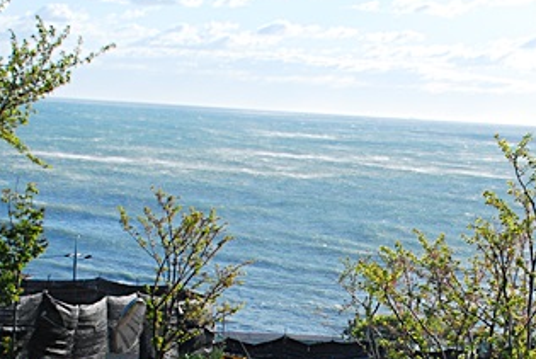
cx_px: 311
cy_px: 376
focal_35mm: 118
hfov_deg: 17.3
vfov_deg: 11.5
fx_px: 1763
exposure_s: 1/1250
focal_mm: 31
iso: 400
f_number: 6.3
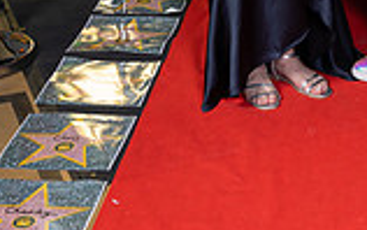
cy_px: -288
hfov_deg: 18.1
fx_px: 1131
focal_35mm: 113
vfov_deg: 10.3
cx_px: 332
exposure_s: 1/125
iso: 400
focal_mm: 39
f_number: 8
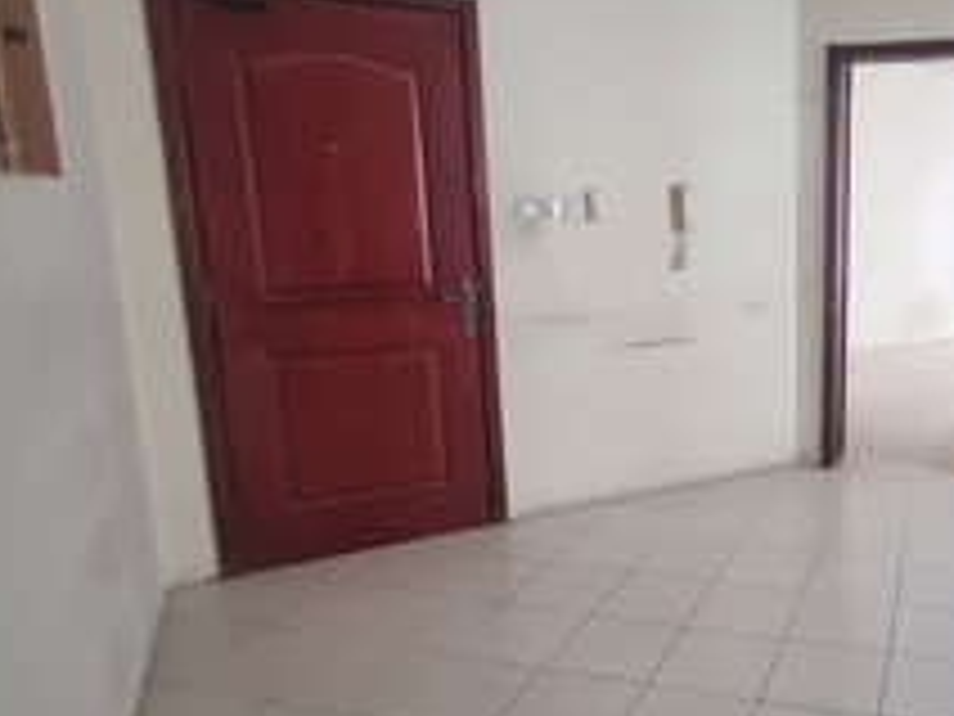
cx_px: 754
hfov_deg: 58.9
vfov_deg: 49.7
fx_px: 772
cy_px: 353
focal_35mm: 28
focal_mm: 1.74
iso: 400
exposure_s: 1/33
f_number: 2.2
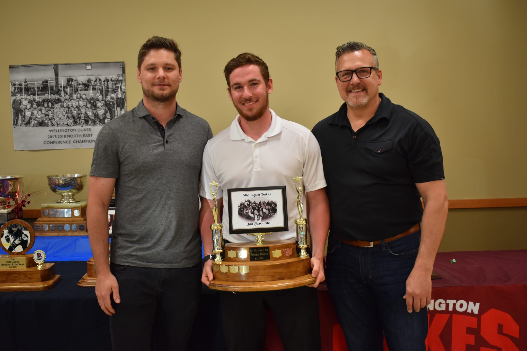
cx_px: 264
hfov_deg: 49.6
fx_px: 571
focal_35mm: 39
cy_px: 176
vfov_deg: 34.2
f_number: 4
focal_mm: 26
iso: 500
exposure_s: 1/60
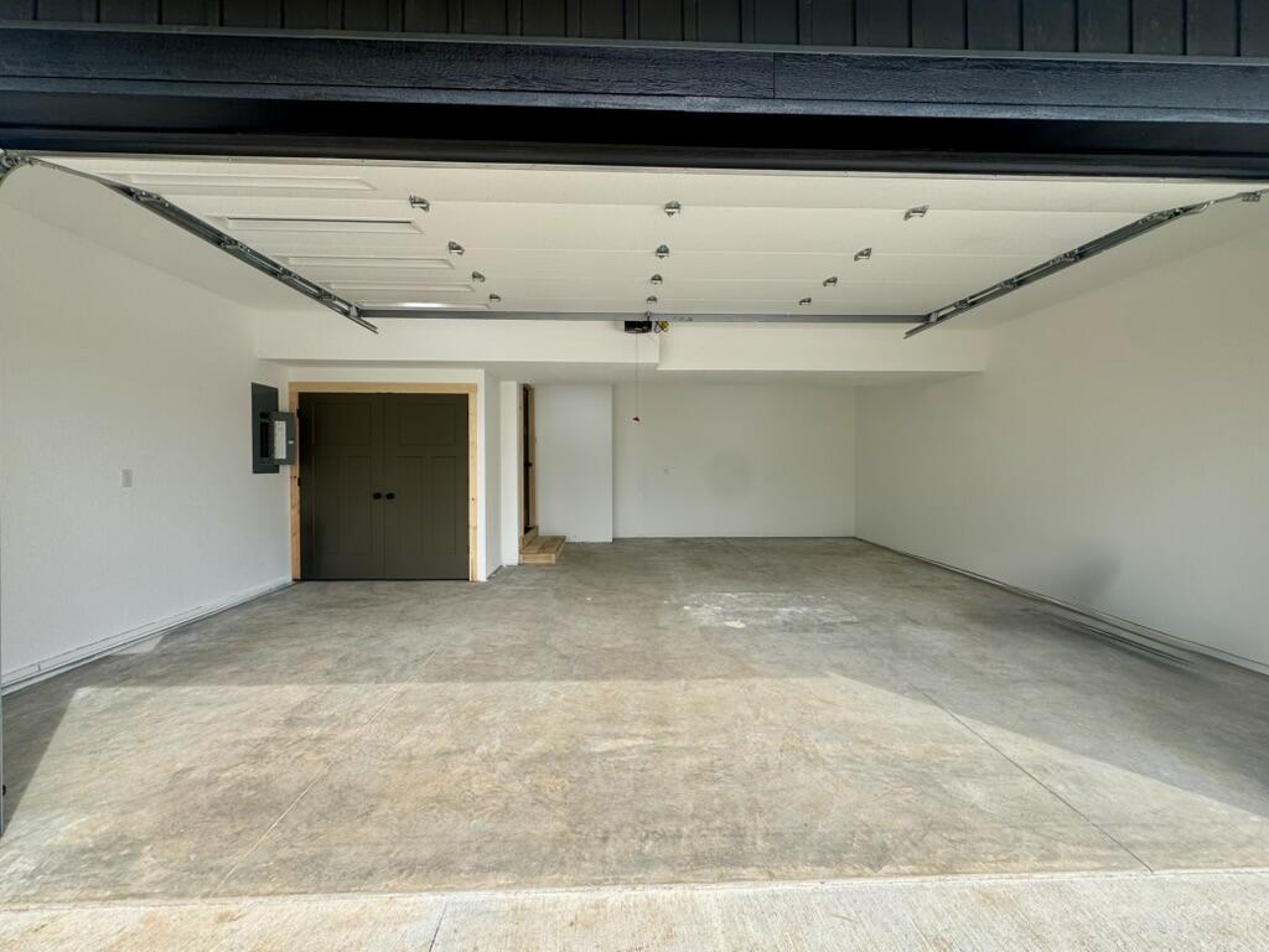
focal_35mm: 14
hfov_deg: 102.1
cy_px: 476
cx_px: 634
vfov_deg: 85.7
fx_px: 513
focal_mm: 2.22
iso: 40
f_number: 2.2
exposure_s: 1/537
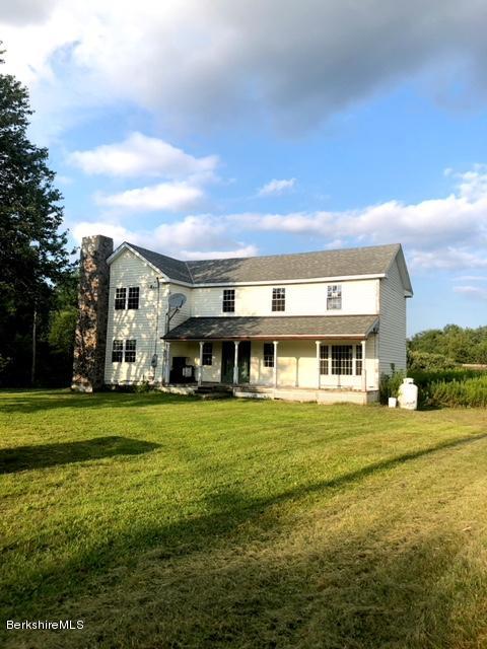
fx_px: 525
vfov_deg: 63.4
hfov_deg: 49.7
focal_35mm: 28
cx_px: 244
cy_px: 324
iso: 20
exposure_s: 1/1372
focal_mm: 3.99
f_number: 1.8
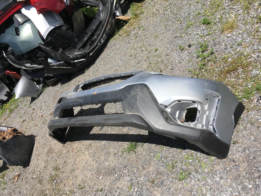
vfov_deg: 48.2
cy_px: 98
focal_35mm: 29
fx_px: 219
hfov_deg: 61.7
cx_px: 130
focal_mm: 4.15
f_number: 2.2
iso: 25
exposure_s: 1/1637
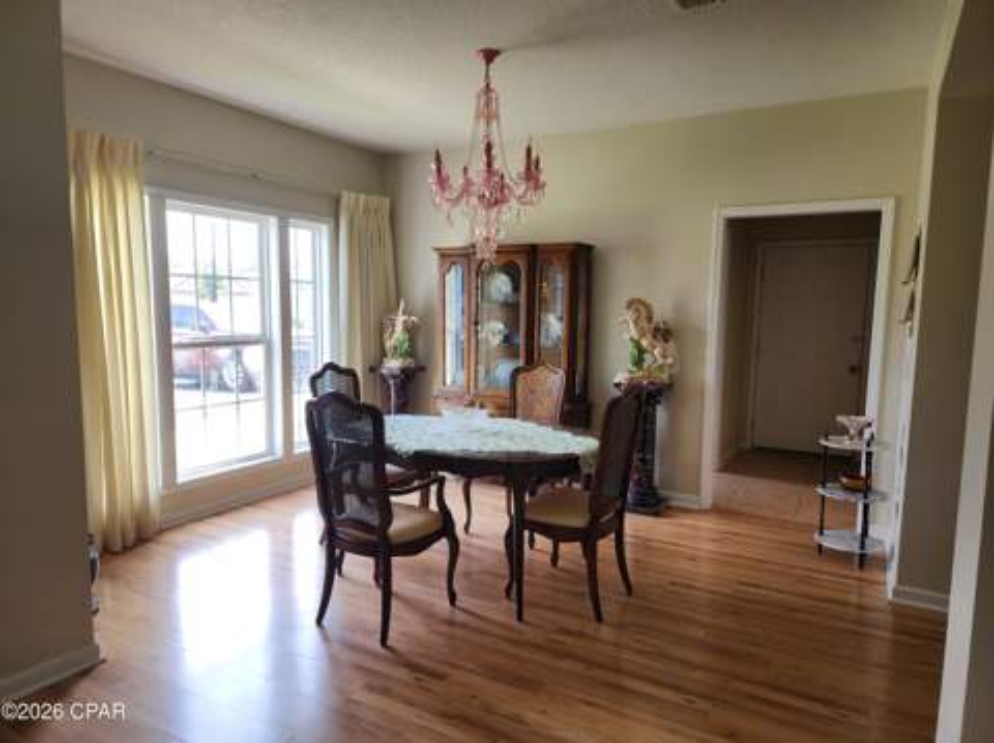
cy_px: 372
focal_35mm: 23
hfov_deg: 74.0
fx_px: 660
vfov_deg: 58.8
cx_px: 497
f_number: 1.8
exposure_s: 1/180
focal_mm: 6.4
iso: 50
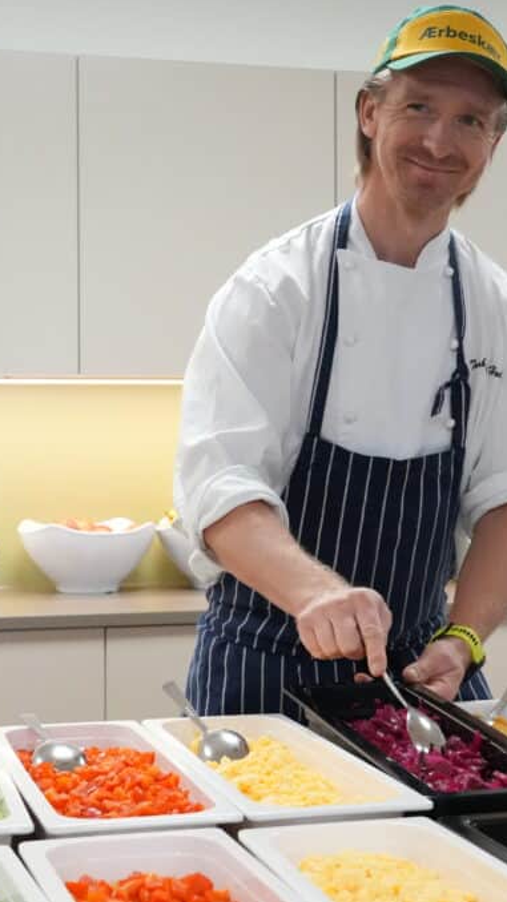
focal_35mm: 76
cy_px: 450
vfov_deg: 27.9
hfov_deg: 15.8
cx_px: 365
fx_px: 1818
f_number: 5.6
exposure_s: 1/250
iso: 6400
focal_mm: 32
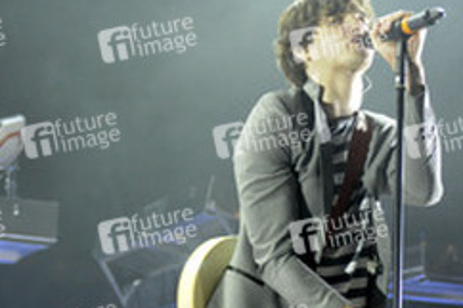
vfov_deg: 13.9
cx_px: 97
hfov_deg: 20.6
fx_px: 1259
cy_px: 184
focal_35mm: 98
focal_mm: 35
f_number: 2.8
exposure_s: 1/160
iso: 1000
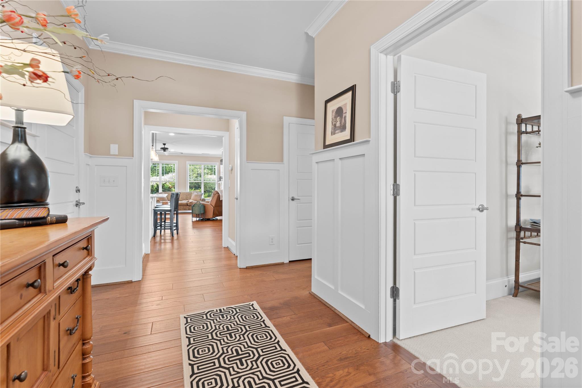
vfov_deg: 70.4
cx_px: 291
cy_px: 194
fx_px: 275
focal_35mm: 17
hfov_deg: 93.3
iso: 100
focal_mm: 17
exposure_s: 1.6
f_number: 7.1
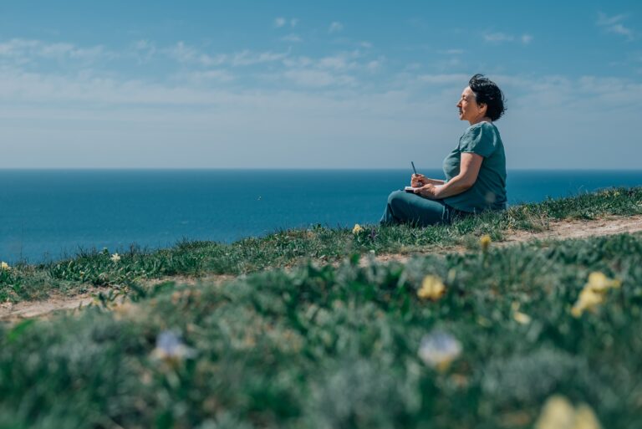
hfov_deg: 39.6
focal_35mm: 50
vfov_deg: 27.0
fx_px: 892
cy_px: 214
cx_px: 321
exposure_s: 1/2000
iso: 50
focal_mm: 50
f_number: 4
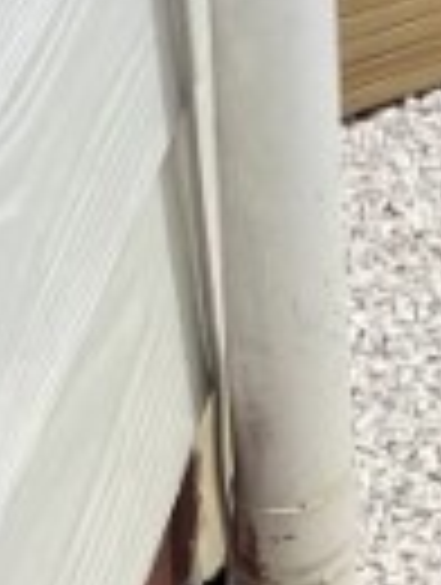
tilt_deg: -9.4
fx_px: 3048
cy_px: -1179
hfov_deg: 7.1
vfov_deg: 8.9
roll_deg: -0.3
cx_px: 1478
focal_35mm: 180
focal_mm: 4.2
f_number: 1.6
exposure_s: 1/3300
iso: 32
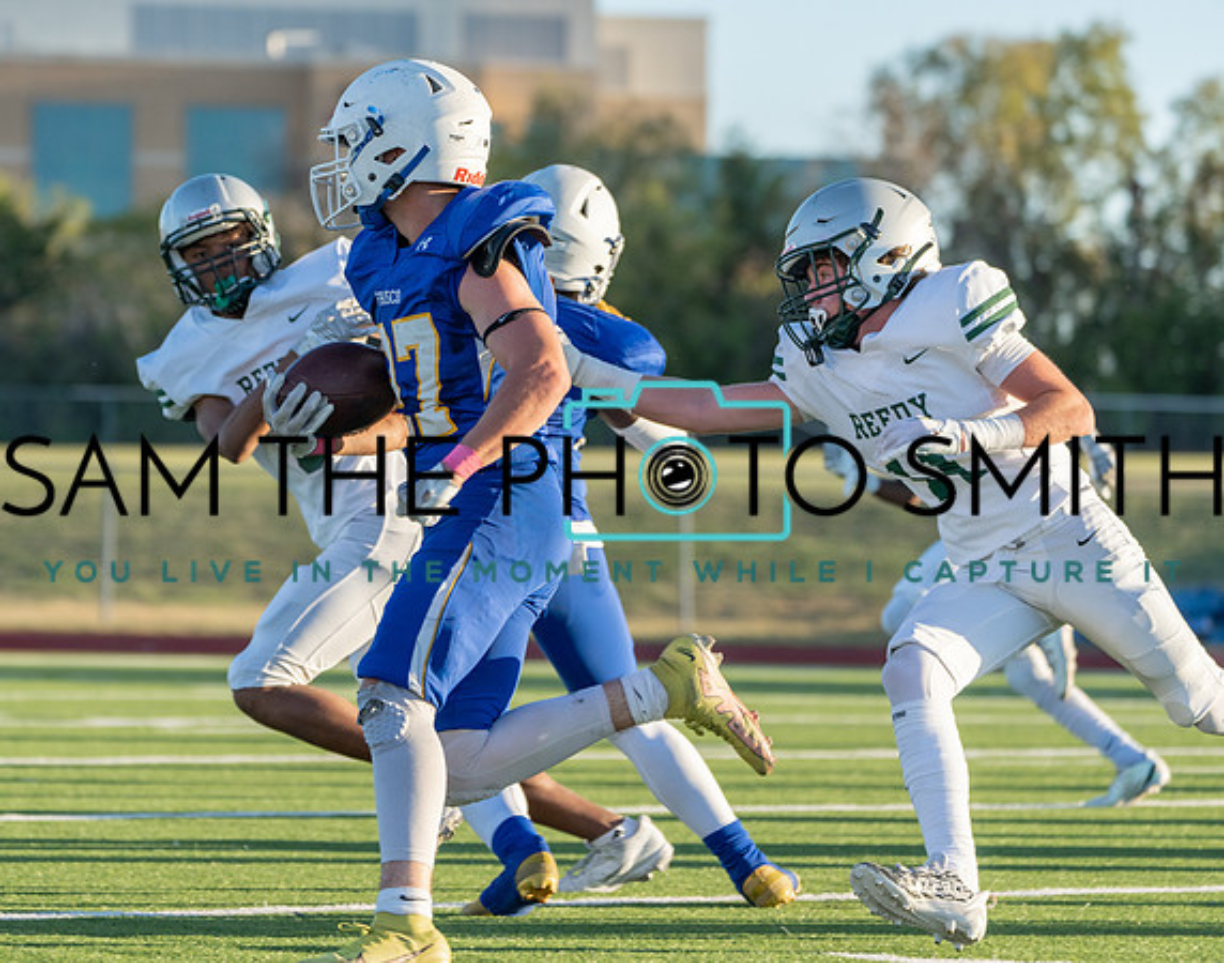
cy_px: 456
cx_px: 464
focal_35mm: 235
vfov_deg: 6.5
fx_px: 8443
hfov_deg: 8.3
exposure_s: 1/1250
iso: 500
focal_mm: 200
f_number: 5.6
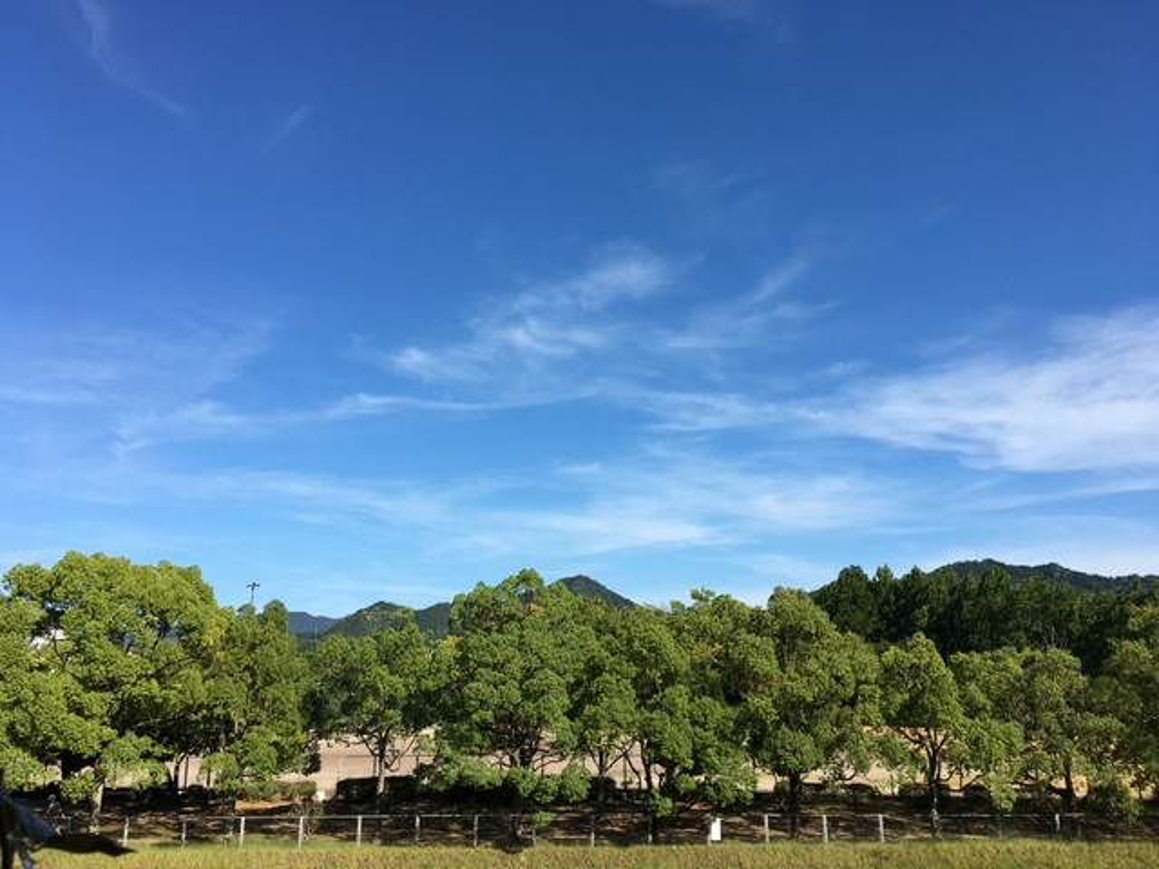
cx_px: 580
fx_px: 971
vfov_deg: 48.2
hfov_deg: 61.7
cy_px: 434
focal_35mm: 29
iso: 25
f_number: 2.2
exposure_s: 1/1637
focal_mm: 4.15
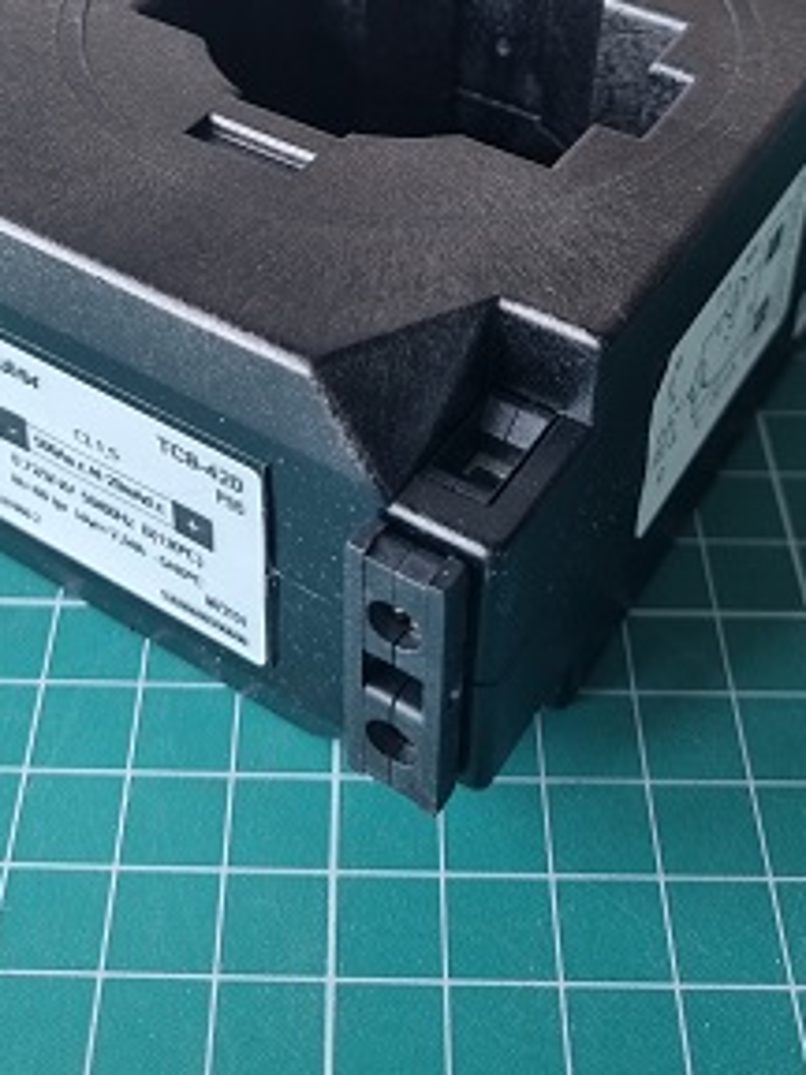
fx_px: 1583
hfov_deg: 28.5
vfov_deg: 35.2
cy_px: 99
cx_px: 358
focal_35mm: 51
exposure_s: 1/100
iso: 50
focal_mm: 5.4
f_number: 1.8
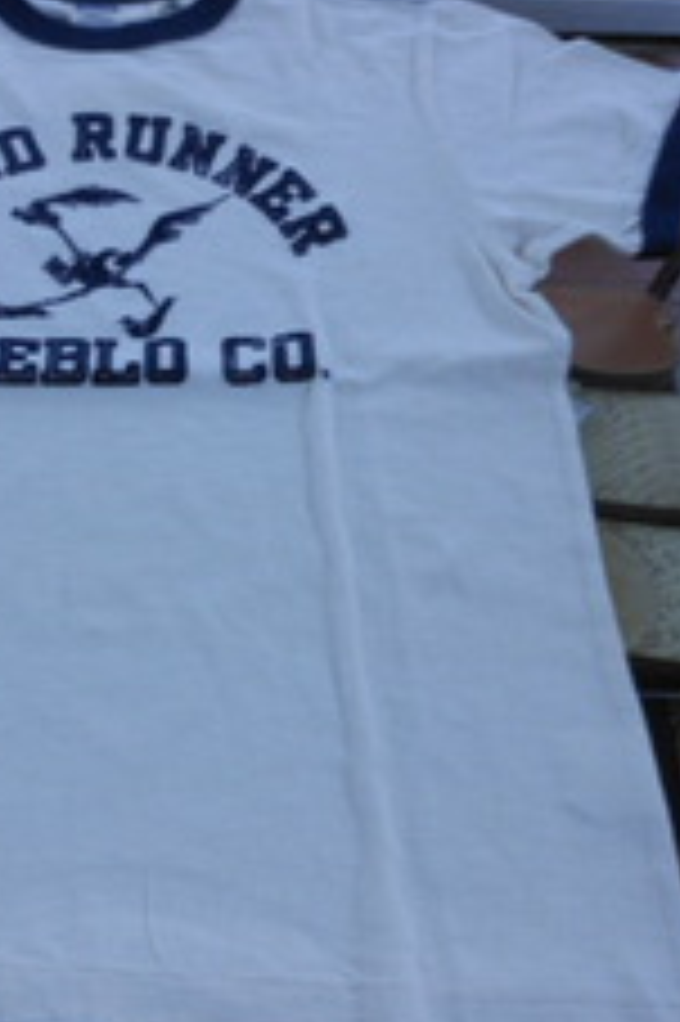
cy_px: 520
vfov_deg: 43.6
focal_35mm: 45
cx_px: 72
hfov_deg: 28.7
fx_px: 1277
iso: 100
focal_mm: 5
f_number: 3.7
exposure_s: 1/30
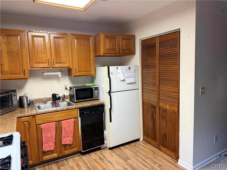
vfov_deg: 56.8
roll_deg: +1.6
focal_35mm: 24
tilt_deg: -6.1
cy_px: 85
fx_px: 157
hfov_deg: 71.6
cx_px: 114
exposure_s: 1/60
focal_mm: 6.76
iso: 320
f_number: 1.78
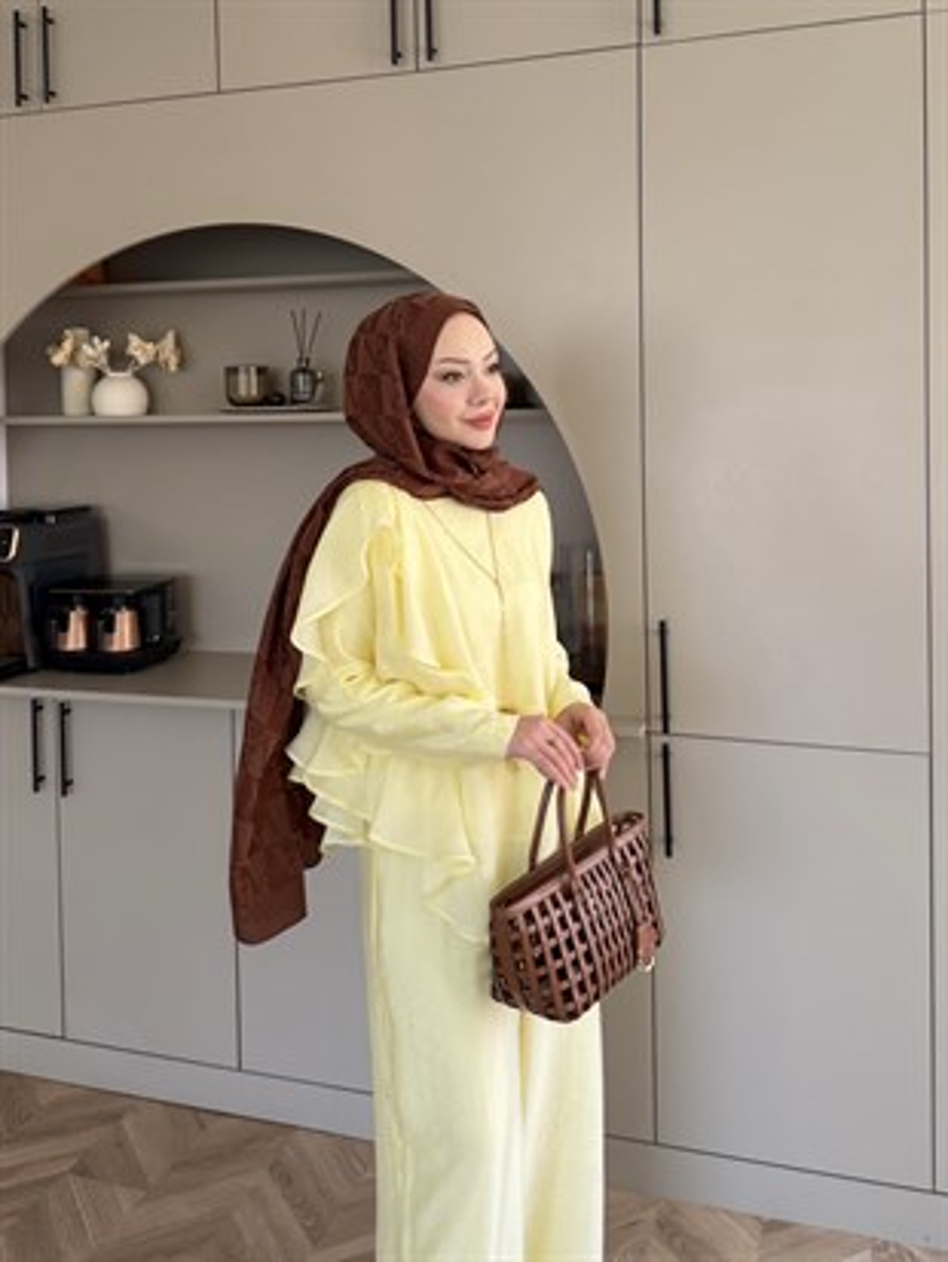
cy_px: 631
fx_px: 876
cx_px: 474
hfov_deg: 56.8
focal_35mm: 24
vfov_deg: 71.6
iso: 125
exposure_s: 1/121
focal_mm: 6.76
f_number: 1.78
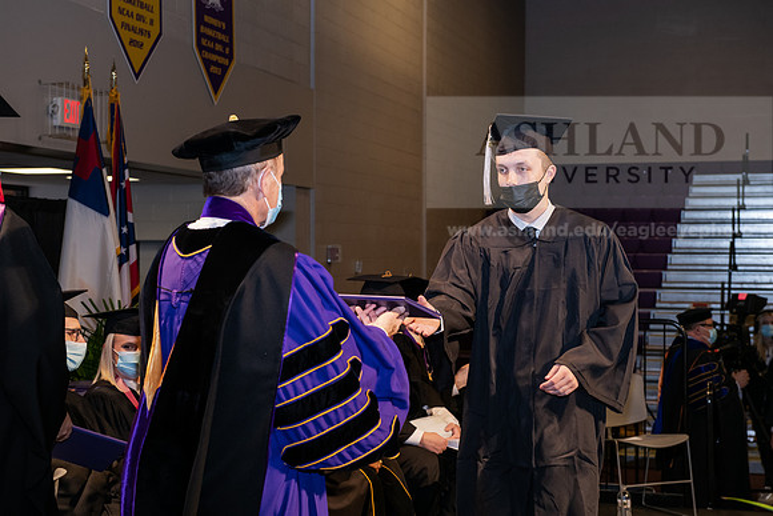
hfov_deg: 32.4
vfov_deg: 21.9
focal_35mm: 62
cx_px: 386
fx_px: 1332
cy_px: 258
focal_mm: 62
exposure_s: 1/200
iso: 1600
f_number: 6.3
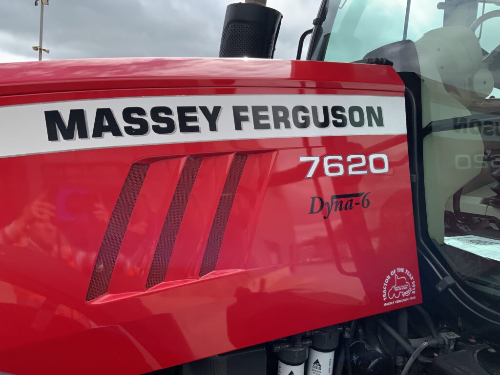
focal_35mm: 29
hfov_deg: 61.7
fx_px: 419
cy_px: 188
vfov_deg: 48.2
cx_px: 250
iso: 16
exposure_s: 1/728
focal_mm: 3
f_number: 1.8
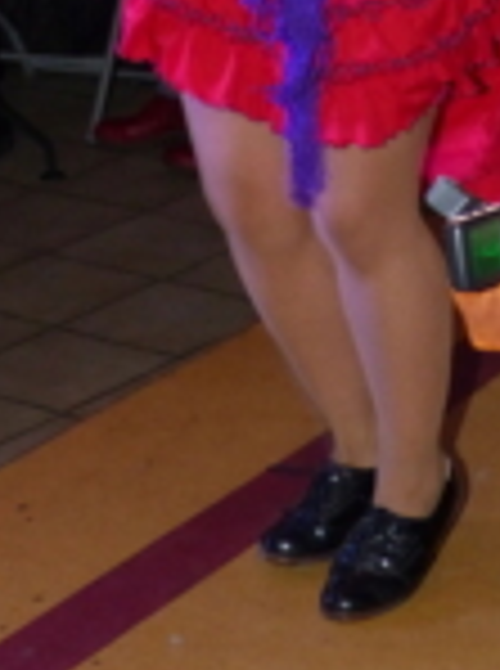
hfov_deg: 10.4
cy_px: -189
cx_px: 518
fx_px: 2708
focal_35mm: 140
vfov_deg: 13.6
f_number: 2.8
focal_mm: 9.4
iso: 400
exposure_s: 1/60
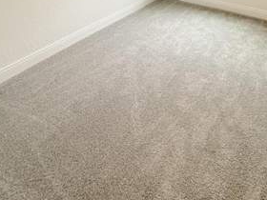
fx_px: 247
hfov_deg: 56.4
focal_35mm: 32
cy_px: -74
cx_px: 161
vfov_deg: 31.3
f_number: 2.2
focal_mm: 2.22
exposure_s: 1/120
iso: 64
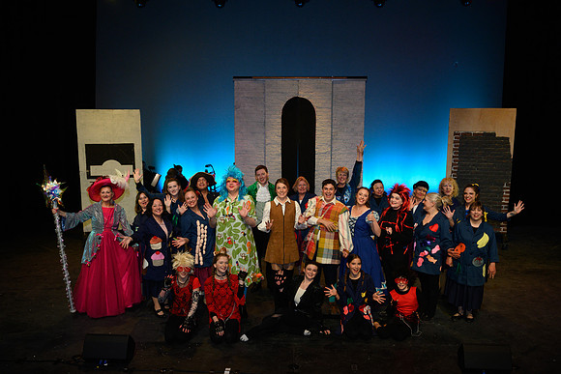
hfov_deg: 53.9
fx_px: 551
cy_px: 220
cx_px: 280
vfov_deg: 37.4
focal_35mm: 35
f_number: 5
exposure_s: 1/160
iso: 800
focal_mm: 30
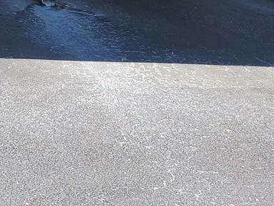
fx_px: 799
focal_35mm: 101
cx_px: -129
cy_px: -121
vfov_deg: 13.6
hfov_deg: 17.6
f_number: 1.8
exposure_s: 1/657
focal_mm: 5
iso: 50
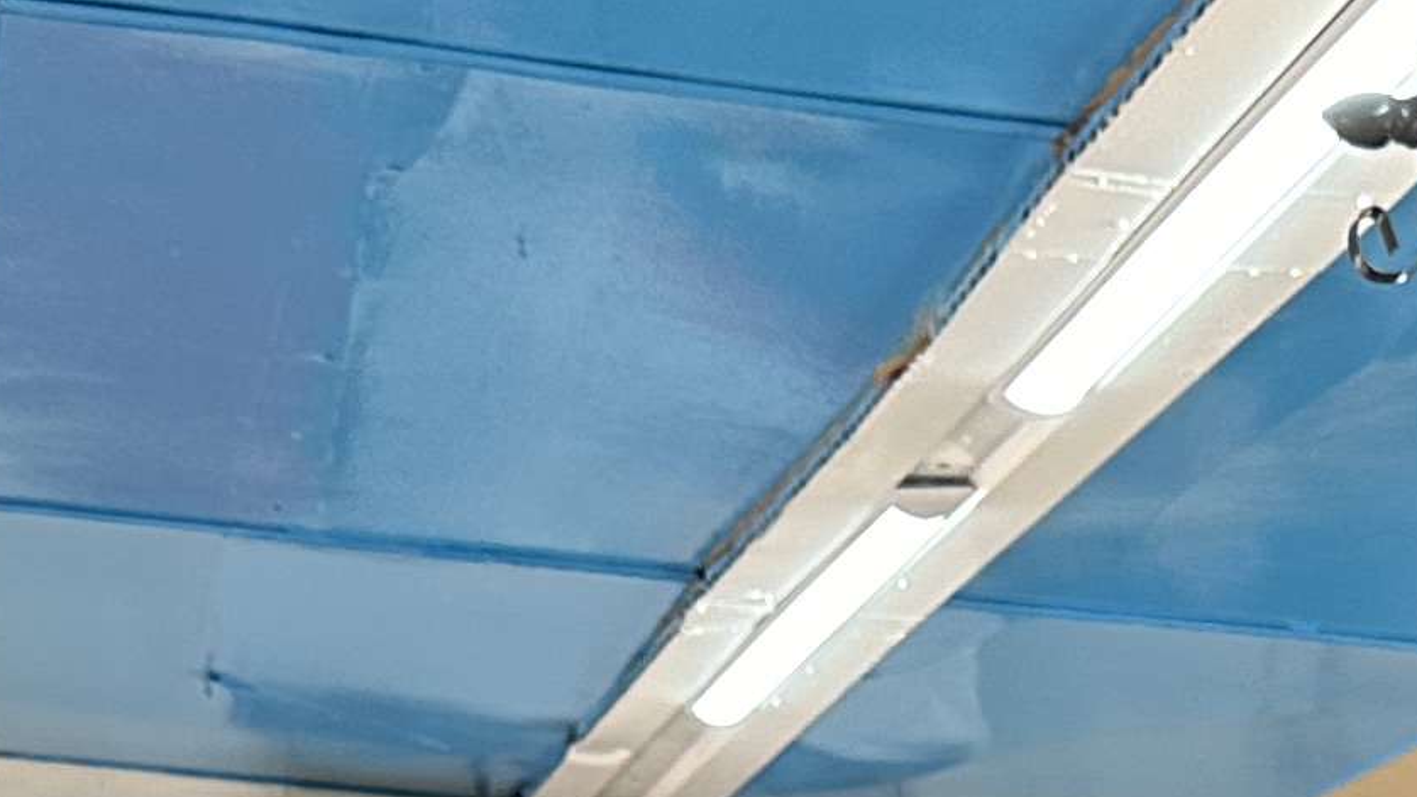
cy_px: 2014
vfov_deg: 8.6
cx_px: 928
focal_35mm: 126
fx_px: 4735
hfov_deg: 17.0
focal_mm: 6.86
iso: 125
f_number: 1.78
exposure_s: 1/121
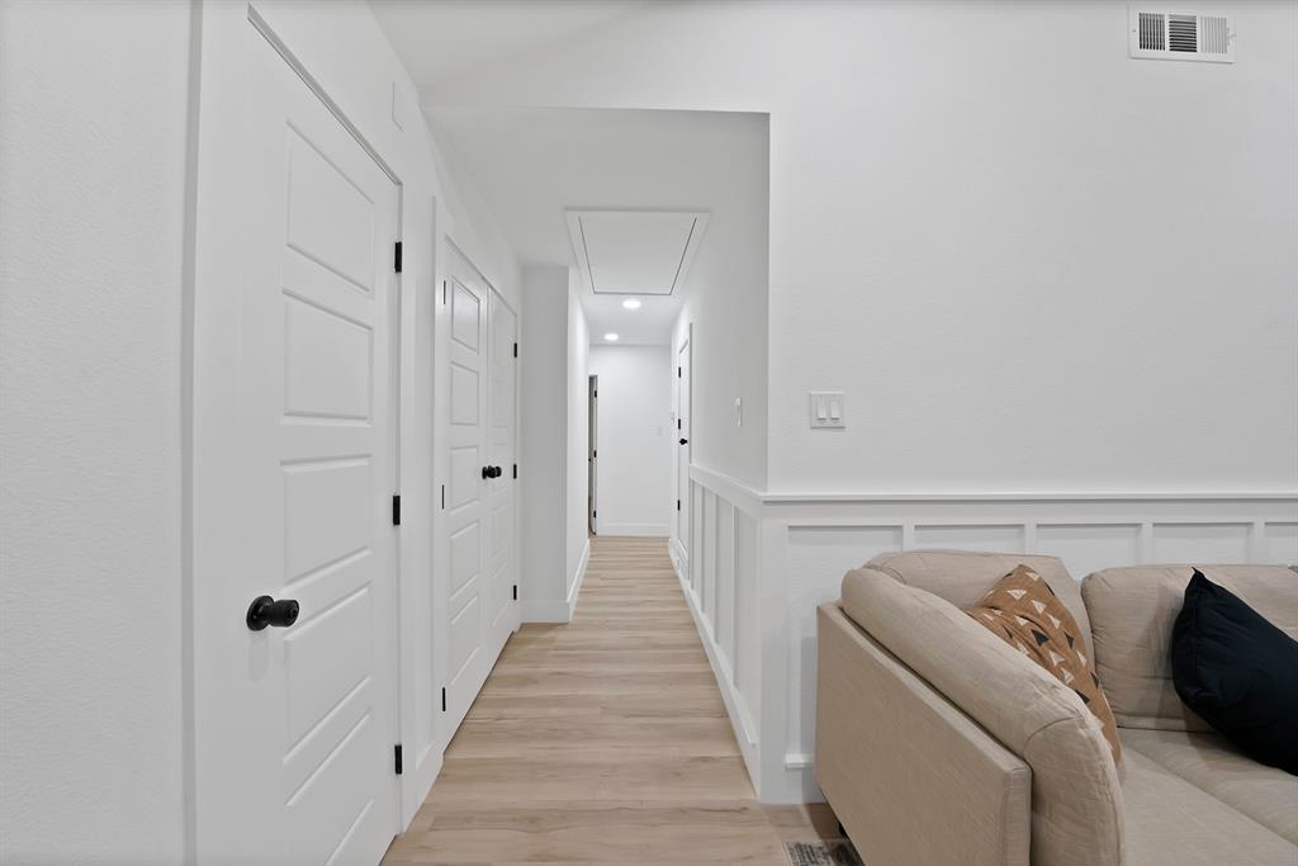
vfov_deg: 90.0
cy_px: 433
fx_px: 433
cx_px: 649
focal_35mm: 12
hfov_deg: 112.6
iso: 640
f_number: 9
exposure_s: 1/5
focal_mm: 12
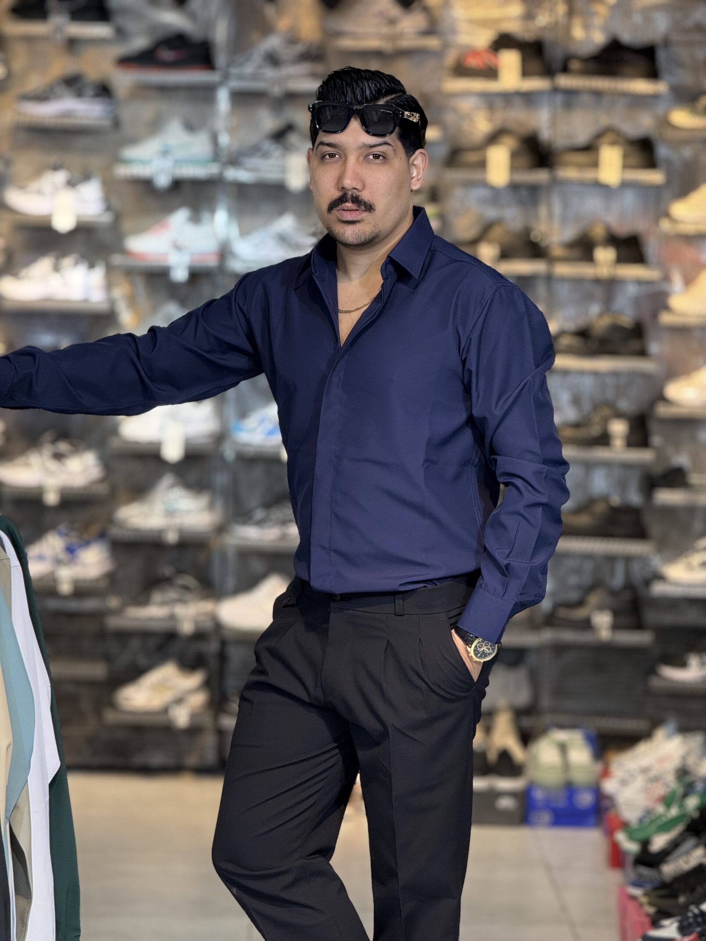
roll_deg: -1.5
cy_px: 470
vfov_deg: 16.4
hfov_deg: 12.3
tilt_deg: -2.8
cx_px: 353
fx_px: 3263
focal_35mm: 120
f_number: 2.8
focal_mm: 15.66
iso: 200
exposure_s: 1/100
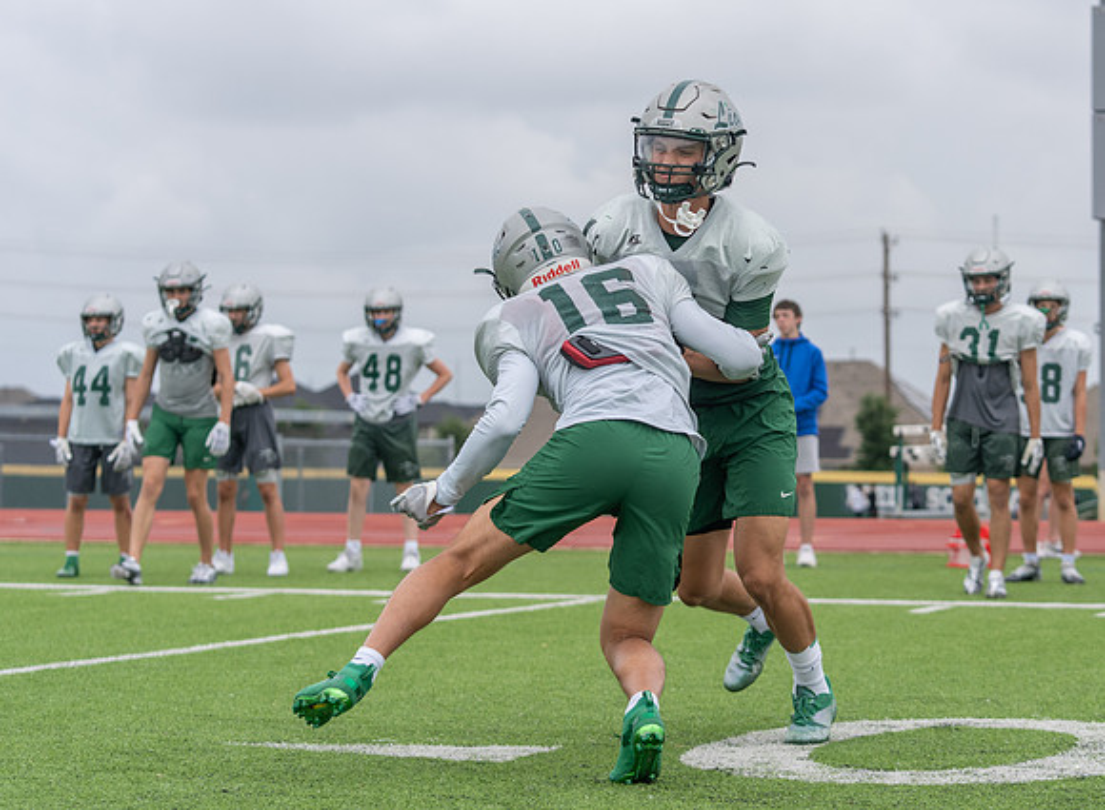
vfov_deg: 15.6
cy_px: 312
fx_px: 2958
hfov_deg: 21.1
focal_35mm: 93
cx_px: 756
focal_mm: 70
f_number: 3.5
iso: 200
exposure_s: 1/1250
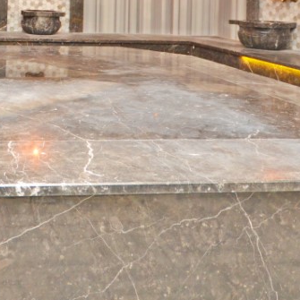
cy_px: -30
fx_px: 431
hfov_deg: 35.1
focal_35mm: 44
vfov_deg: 33.4
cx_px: 6
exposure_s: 1/60
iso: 800
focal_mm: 10
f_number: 4
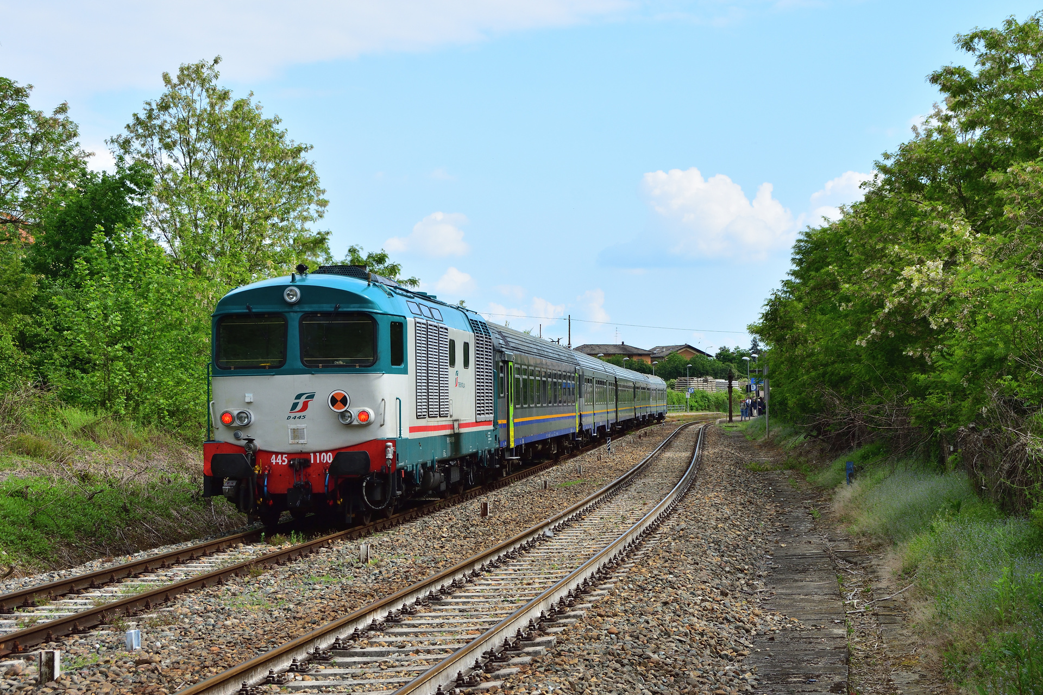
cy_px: 348
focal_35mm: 66
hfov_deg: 30.5
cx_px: 522
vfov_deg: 20.6
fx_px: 1912
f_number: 7.1
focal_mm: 44
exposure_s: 1/640
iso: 200
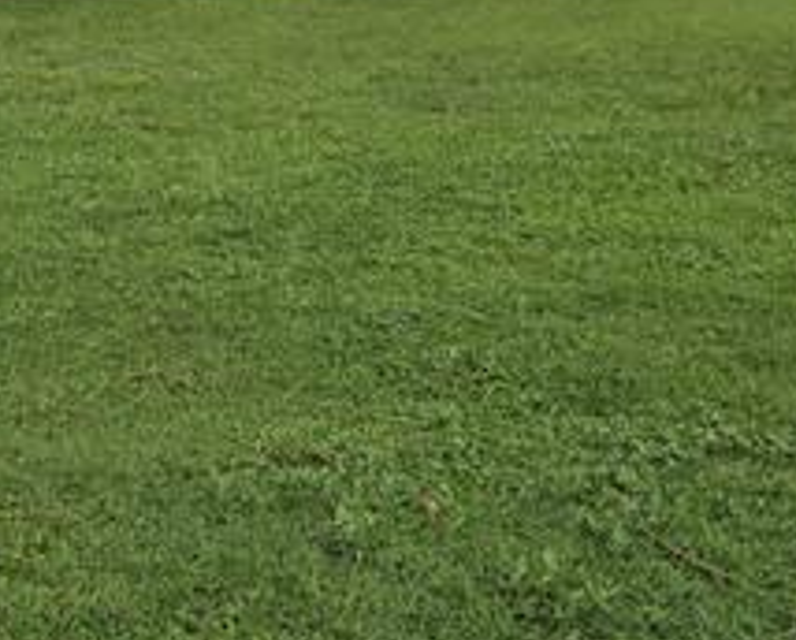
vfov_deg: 21.8
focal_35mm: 67
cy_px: -48
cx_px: 134
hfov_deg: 27.6
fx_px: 1581
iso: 12
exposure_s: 1/441
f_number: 1.7
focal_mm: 6.3
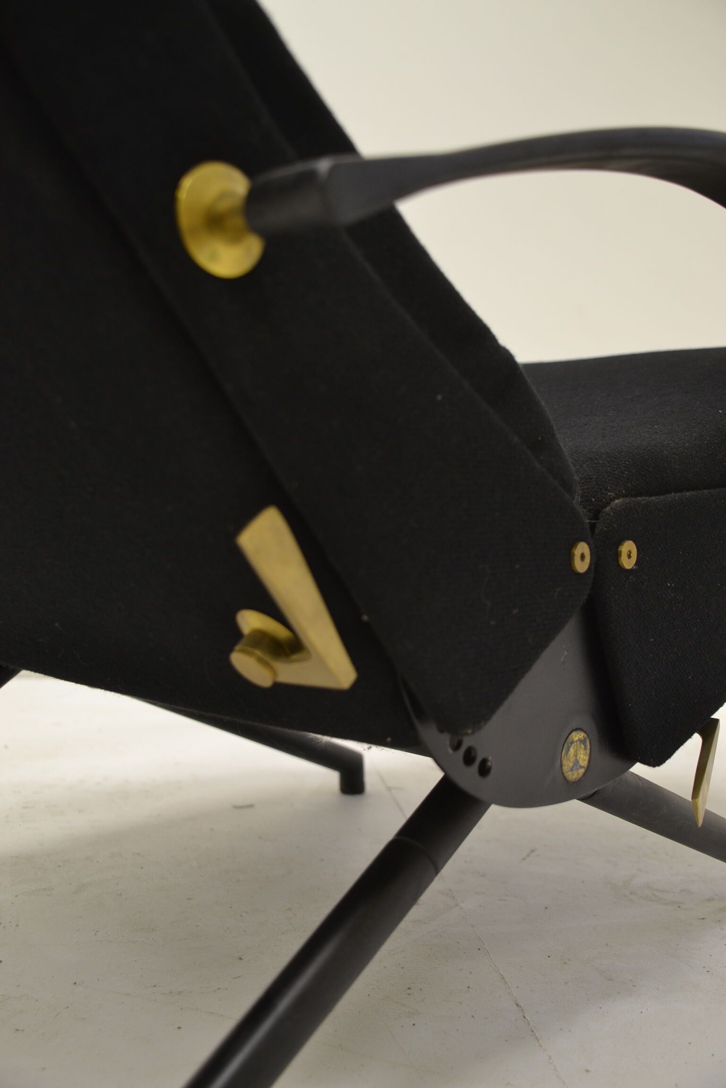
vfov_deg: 53.1
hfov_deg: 36.9
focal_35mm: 36
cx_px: 363
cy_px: 544
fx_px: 1089
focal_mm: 24
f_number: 4
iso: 400
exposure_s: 1/25
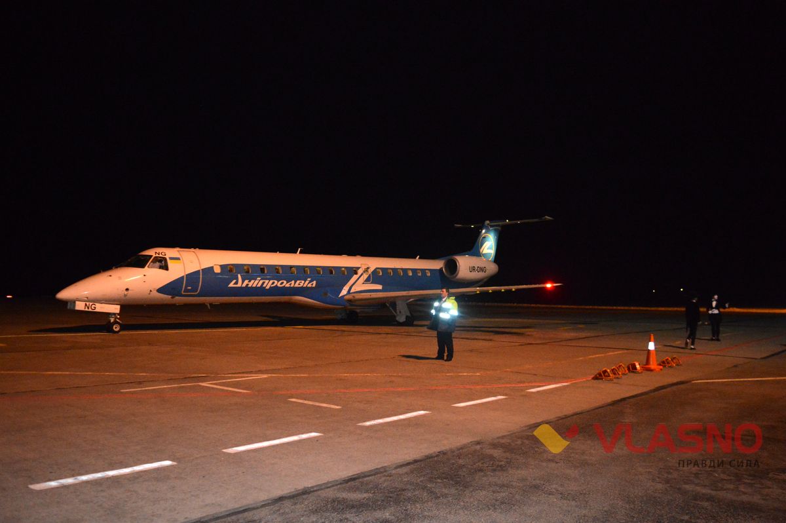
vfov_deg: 29.8
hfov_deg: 43.6
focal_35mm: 45
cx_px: 393
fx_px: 982
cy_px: 262
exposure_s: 1/60
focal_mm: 30
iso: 3200
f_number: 4.2
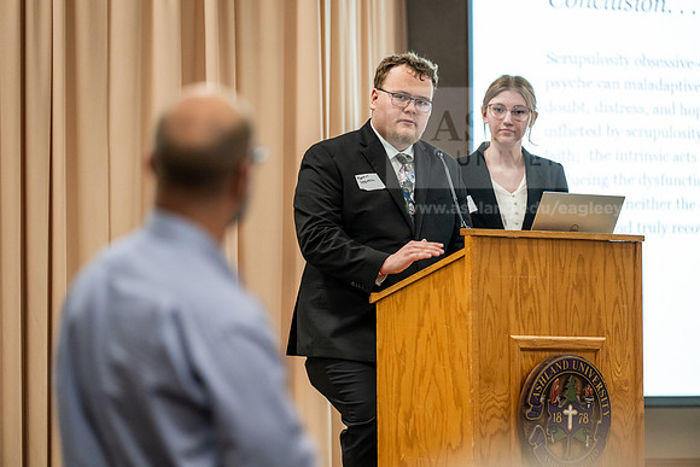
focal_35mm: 190
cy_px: 234
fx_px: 3695
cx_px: 350
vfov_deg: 7.2
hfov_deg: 10.8
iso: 2500
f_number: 3.2
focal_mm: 190
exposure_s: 1/200
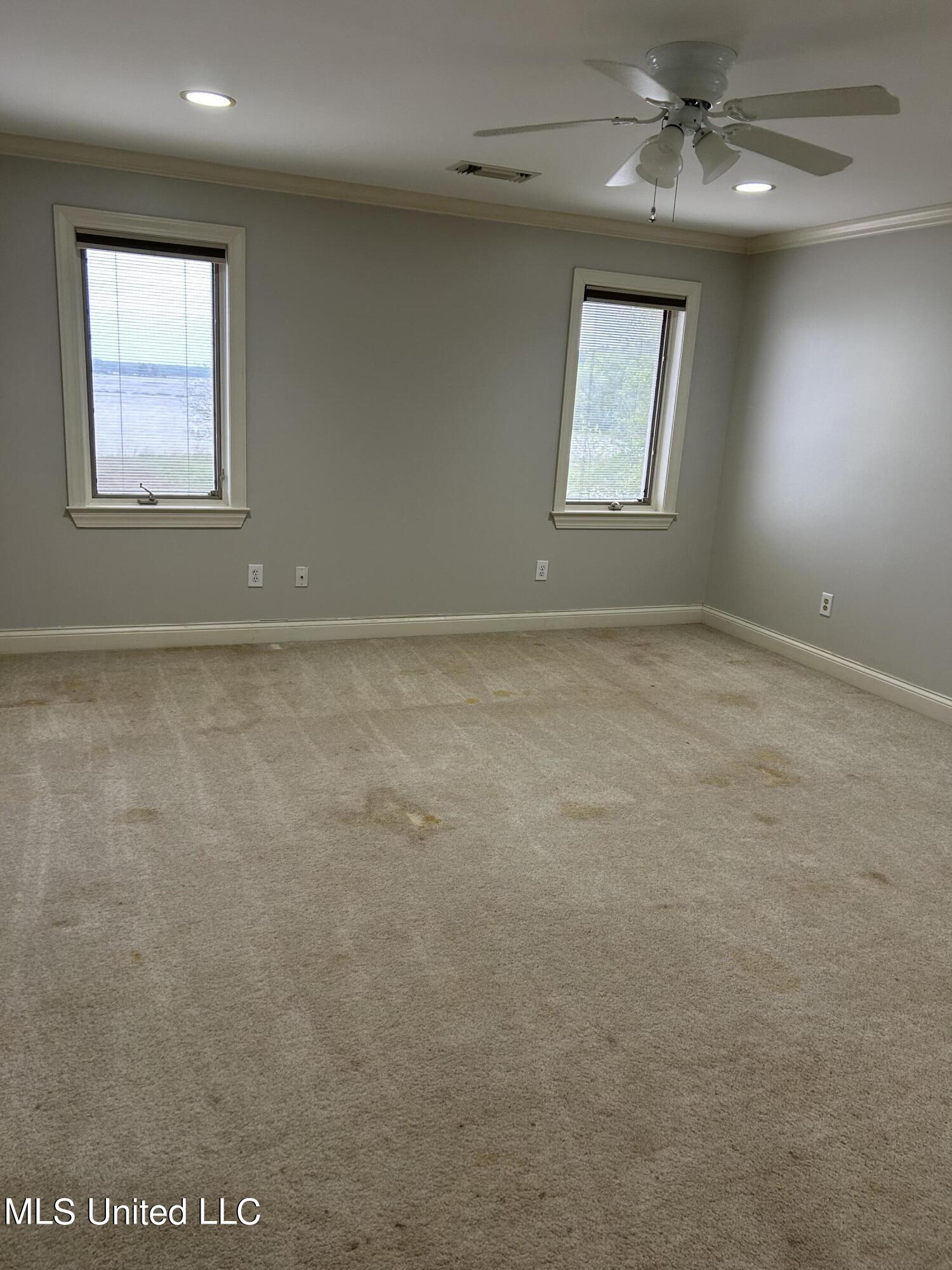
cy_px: 635
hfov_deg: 53.1
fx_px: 953
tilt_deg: -15.1
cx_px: 476
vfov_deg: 67.3
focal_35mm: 26
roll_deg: -3.7
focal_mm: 5.7
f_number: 1.5
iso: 80
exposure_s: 1/60
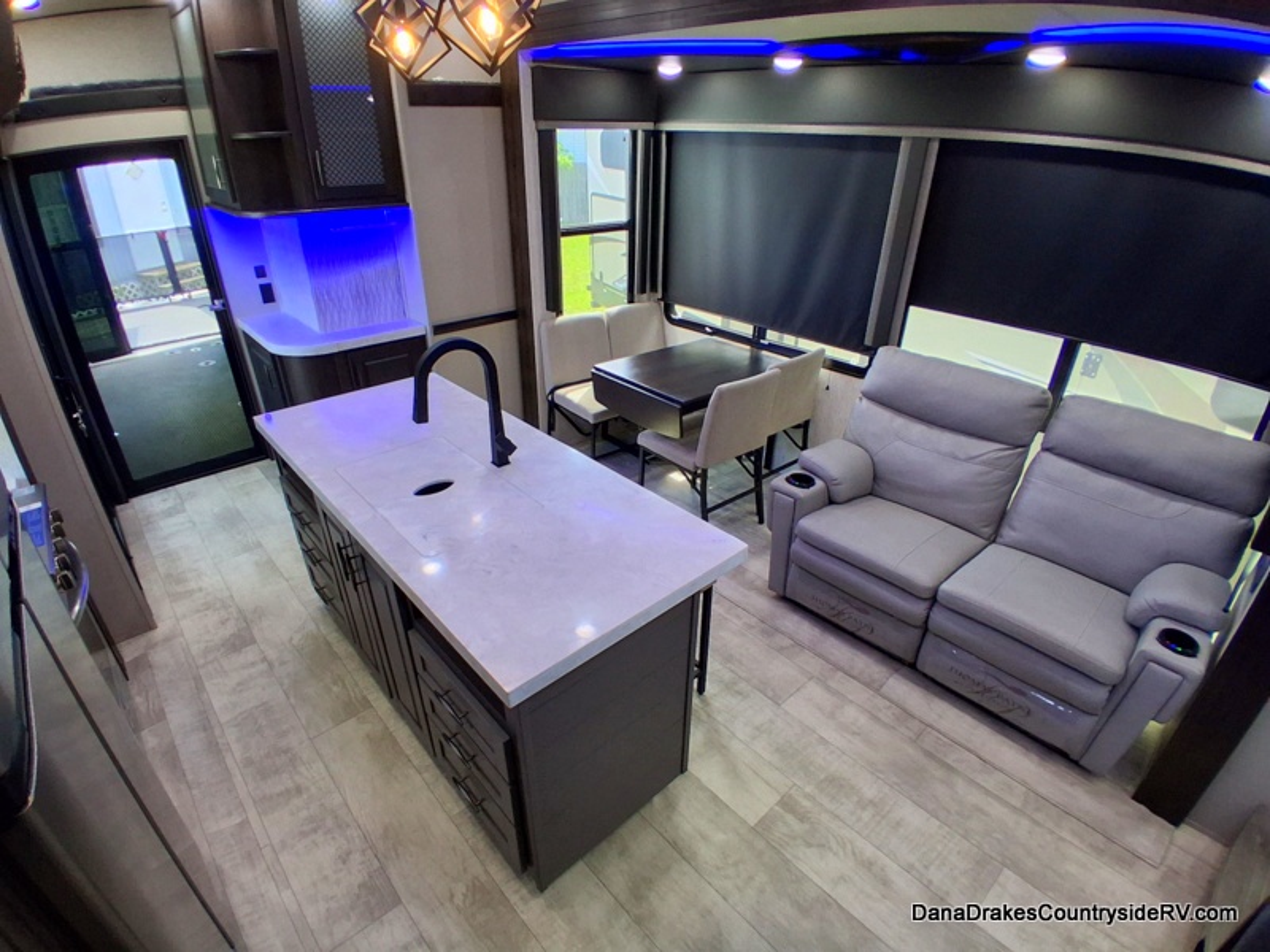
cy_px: 476
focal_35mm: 17
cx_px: 635
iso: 160
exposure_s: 1/60
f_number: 2.2
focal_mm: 1.4
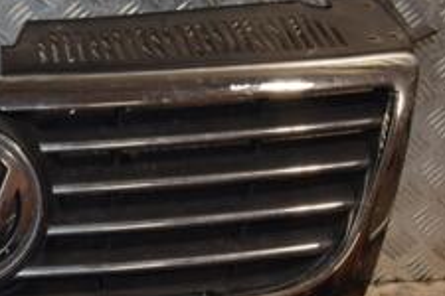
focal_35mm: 88
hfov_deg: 21.8
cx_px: -55
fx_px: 1088
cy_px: 122
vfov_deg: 15.5
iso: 800
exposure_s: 1/200
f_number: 6.3
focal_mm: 22
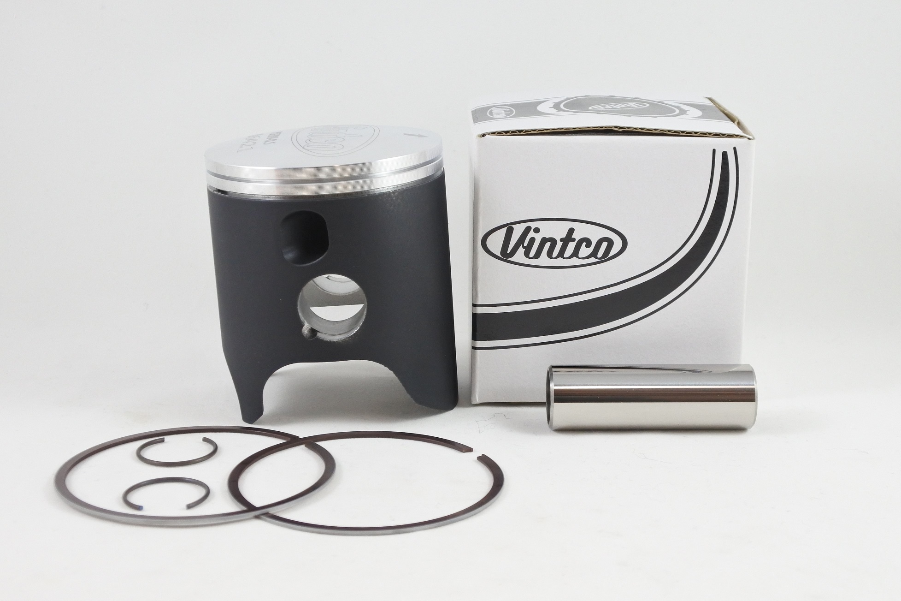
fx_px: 1126
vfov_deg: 29.9
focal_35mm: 45
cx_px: 450
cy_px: 300
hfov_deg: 43.6
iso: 640
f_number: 4.5
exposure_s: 1/125
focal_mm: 16.8
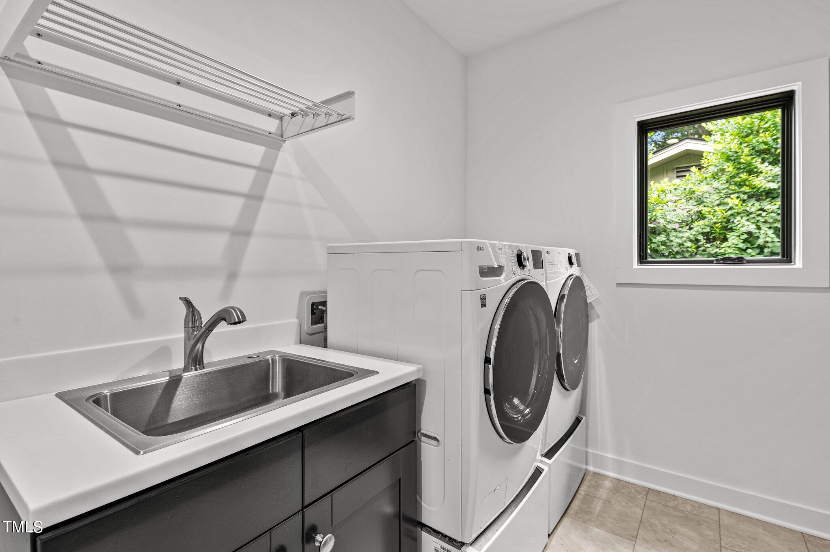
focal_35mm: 17
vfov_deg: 70.3
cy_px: 276
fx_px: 392
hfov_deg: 93.3
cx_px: 415
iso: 400
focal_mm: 17
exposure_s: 1/4
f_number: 7.1
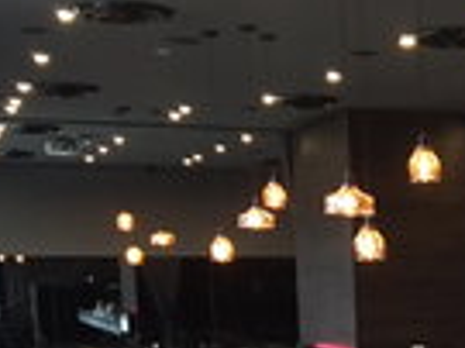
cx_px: 627
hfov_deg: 17.7
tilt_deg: -8.7
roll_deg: +0.4
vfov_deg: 13.6
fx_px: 1382
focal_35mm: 103
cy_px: 500
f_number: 2.2
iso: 160
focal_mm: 4.15
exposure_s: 1/30
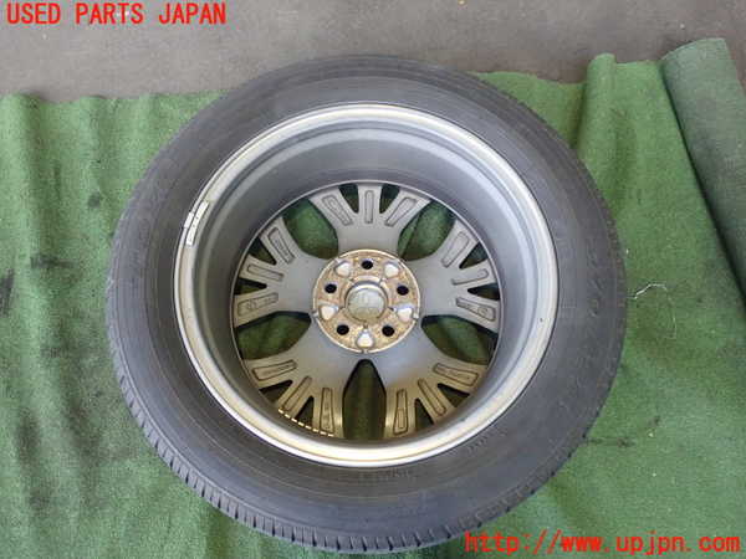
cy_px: 280
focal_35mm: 30
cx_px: 373
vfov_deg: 46.8
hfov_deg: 60.0
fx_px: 647
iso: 800
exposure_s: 1/125
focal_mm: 5.5
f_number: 2.3
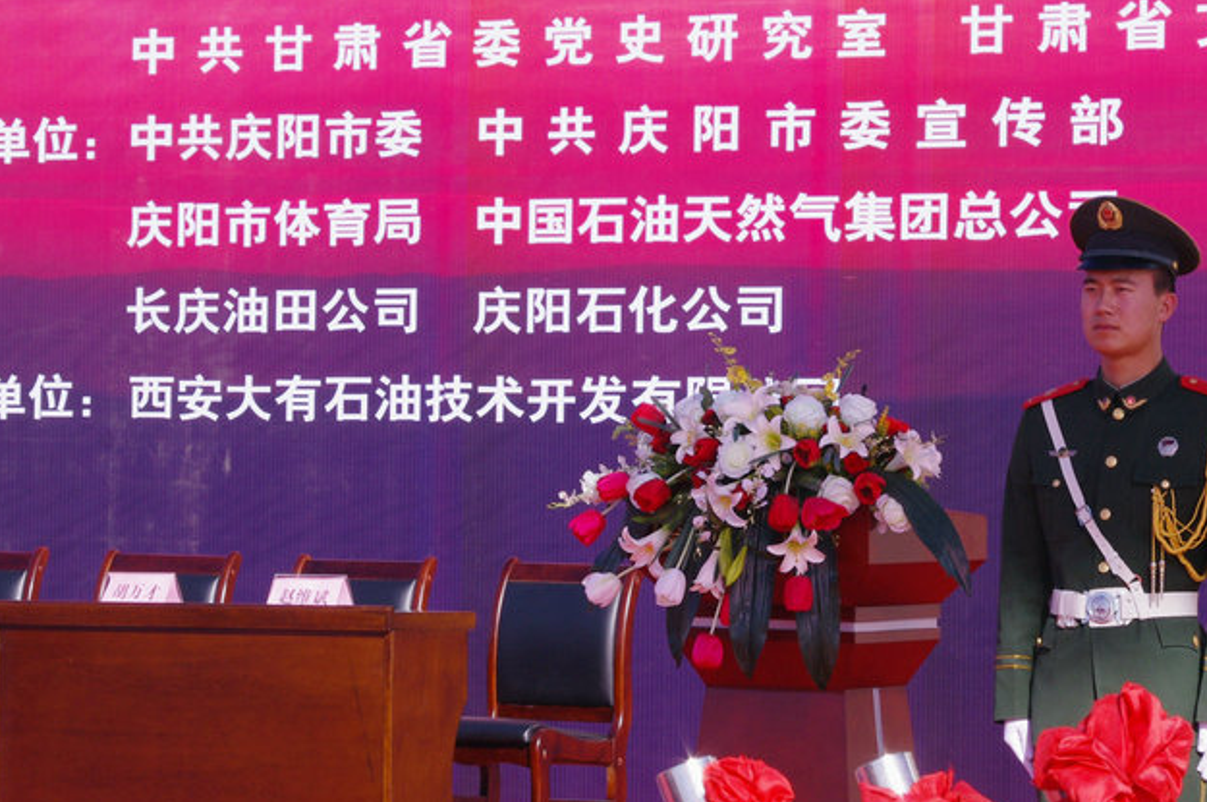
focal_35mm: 192
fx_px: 6429
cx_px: 742
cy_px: 481
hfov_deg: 10.7
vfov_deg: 7.1
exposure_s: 1/250
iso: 400
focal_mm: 80
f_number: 13
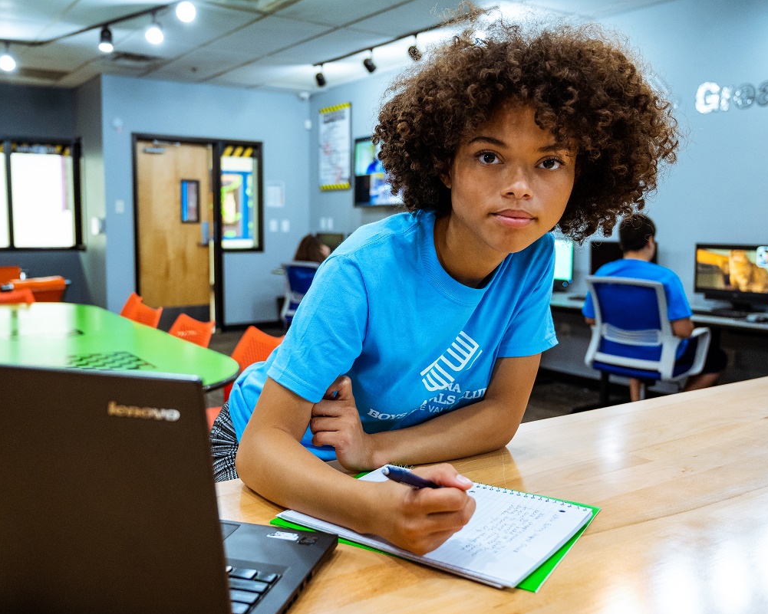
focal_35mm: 34
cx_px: 351
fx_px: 773
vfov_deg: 43.4
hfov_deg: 52.8
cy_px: 308
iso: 3200
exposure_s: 1/100
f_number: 4
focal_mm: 30
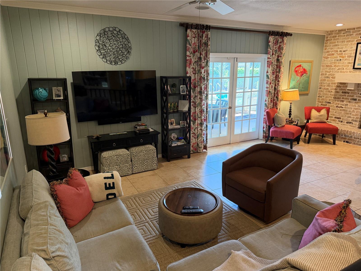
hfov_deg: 71.6
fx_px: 250
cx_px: 180
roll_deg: +0.8
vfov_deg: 56.8
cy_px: 136
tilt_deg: -14.8
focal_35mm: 24
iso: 400
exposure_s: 1/60
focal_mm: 6.76
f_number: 1.78
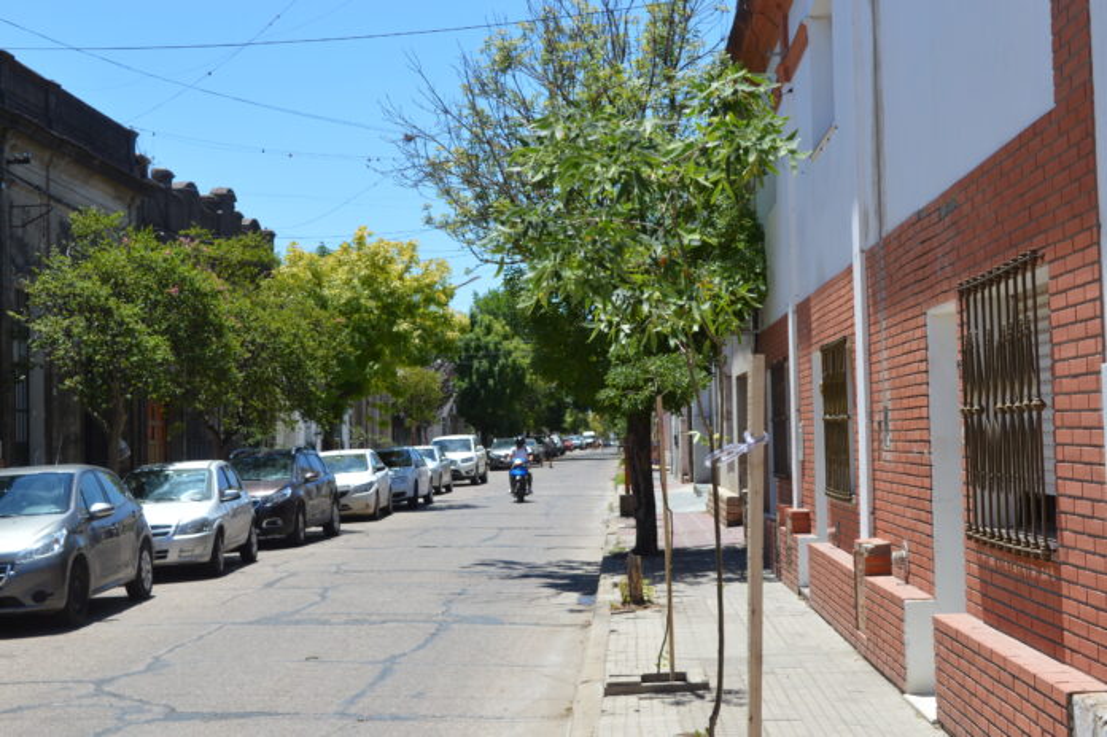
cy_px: 368
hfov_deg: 36.9
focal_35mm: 54
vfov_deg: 25.0
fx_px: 1659
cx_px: 554
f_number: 8
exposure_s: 1/250
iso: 100
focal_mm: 36
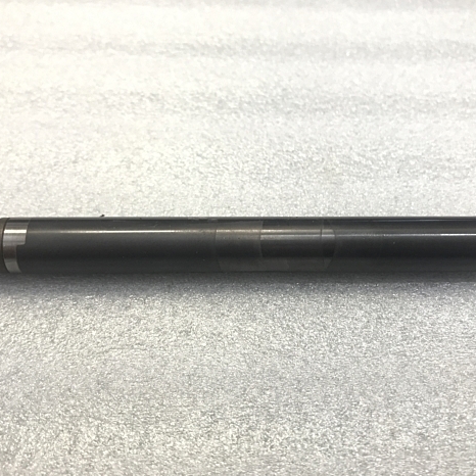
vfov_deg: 48.5
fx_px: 529
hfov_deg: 48.4
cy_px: 237
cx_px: 222
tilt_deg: -54.1
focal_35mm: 34
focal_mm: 3.99
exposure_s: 1/100
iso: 25
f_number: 1.8
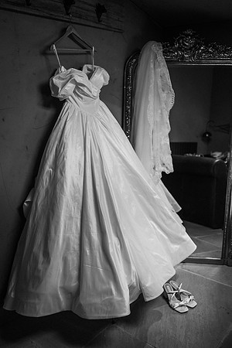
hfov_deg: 37.9
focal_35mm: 35
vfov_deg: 54.4
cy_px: 174
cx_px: 116
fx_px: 338
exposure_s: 1/250
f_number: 2.8
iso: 180
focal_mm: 35
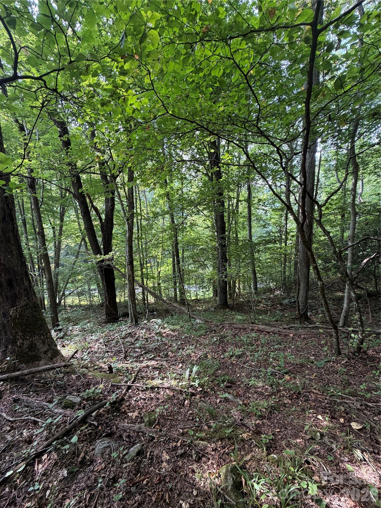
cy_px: 254
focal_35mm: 14
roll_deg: -0.4
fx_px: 205
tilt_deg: -8.3
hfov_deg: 85.7
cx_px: 190
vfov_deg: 102.1
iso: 200
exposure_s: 1/121
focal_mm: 2.22
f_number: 2.2
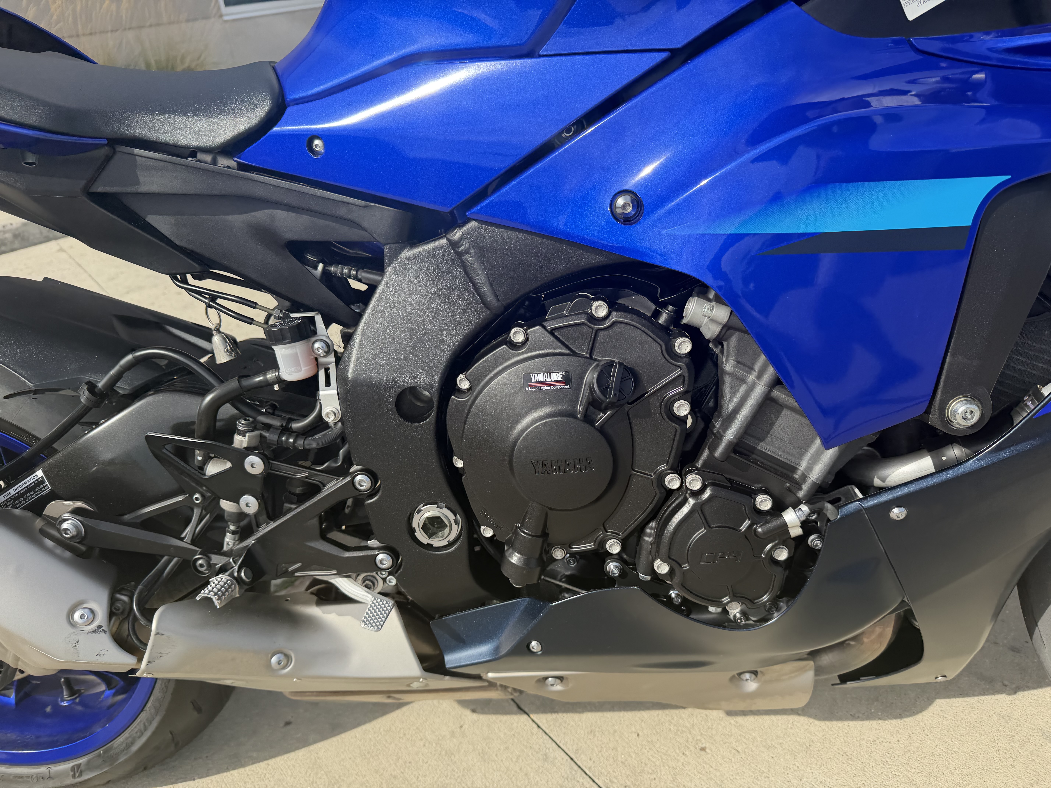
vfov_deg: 56.8
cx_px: 526
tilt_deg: -29.6
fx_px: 729
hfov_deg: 71.6
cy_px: 394
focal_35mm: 24
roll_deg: +1.5
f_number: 1.78
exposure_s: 1/1949
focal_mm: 6.76
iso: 100
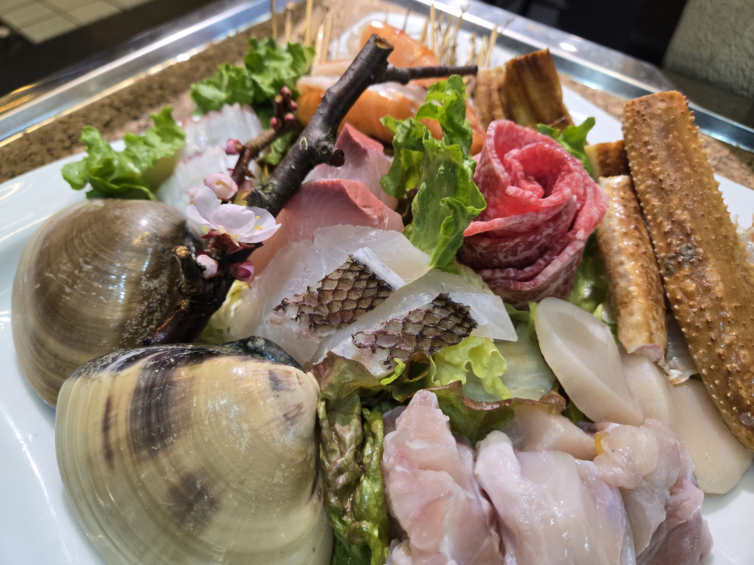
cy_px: 282
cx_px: 377
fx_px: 501
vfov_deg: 58.9
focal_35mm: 23
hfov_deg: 73.9
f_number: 1.8
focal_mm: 5.4
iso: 250
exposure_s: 1/120
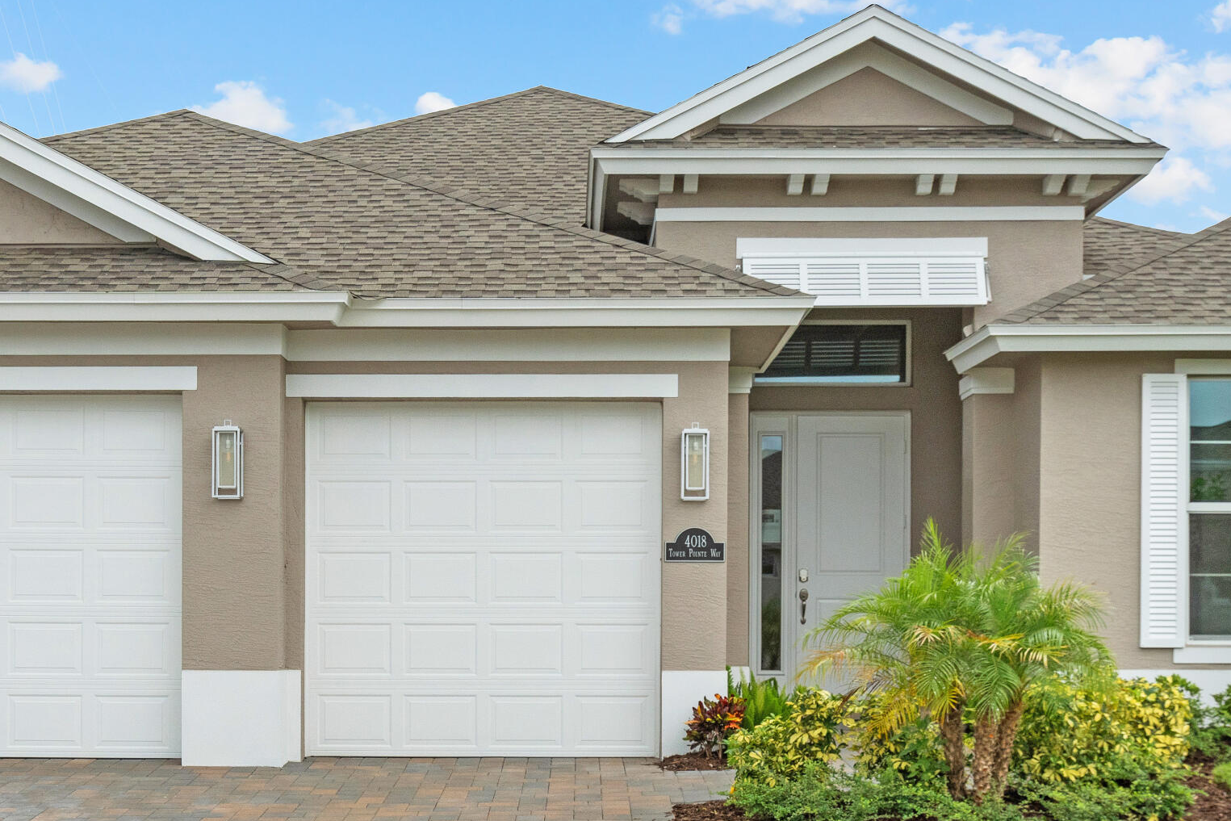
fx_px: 2018
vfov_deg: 22.6
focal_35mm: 59
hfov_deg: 33.9
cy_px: 681
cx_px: 513
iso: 800
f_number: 8
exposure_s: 1/400
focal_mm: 30
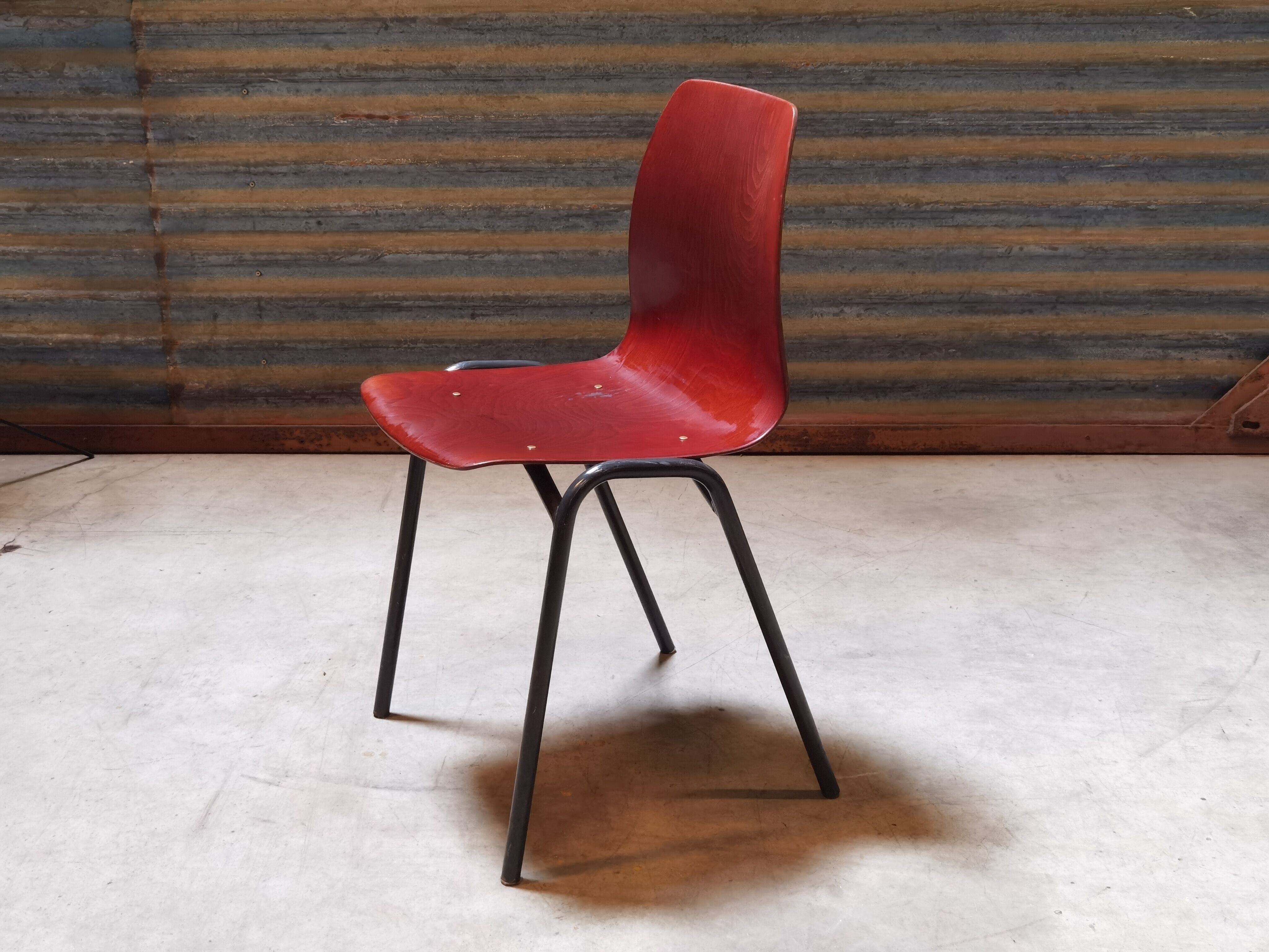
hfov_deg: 39.7
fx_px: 1760
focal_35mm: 48
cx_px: 634
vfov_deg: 30.3
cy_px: 476
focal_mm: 6.71
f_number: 1.9
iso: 320
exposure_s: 1/50
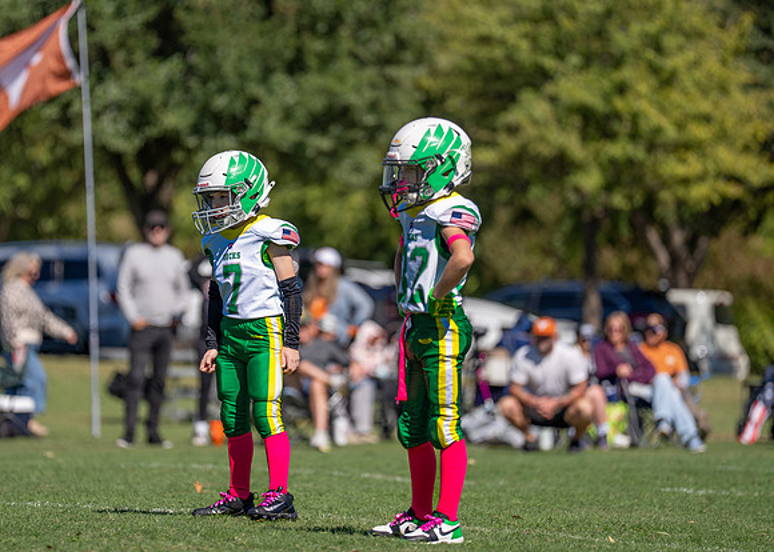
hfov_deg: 7.9
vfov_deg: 5.7
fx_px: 5582
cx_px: 286
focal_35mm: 254
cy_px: 247
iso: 160
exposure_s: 1/4000
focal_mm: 200
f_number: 2.8
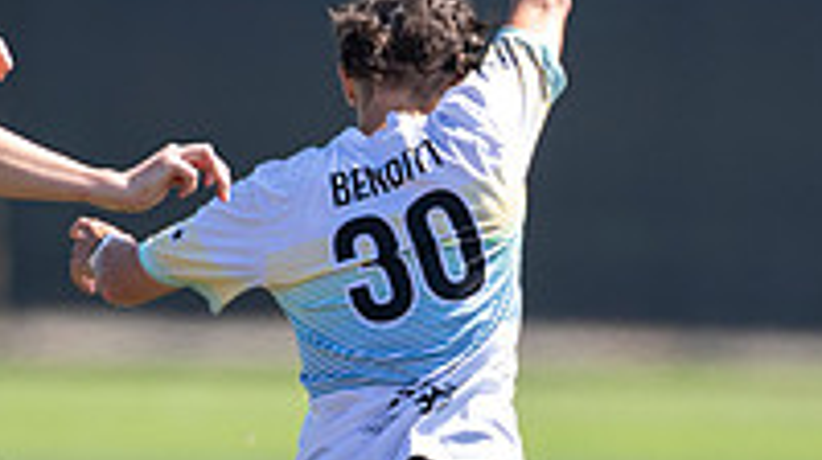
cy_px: 536
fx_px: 32638
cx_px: 440
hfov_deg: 1.4
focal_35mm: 1499
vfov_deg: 0.8
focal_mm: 300
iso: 280
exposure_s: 1/2500
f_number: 3.2
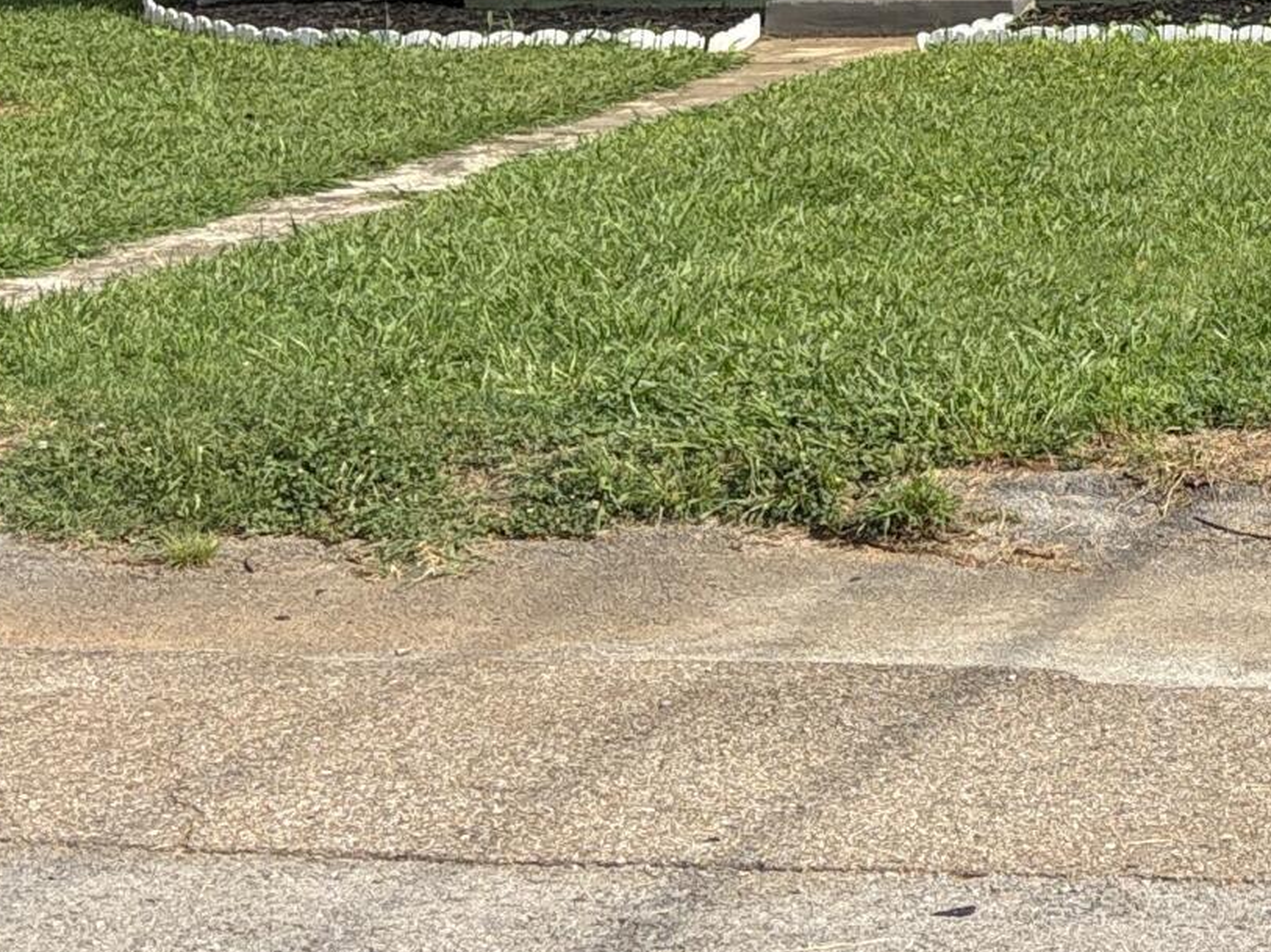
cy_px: -392
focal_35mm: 96
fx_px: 3523
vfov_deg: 14.5
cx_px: 2023
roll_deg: +2.1
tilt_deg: +0.1
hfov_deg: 17.8
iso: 50
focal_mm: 5.96
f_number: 1.6
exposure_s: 1/2747
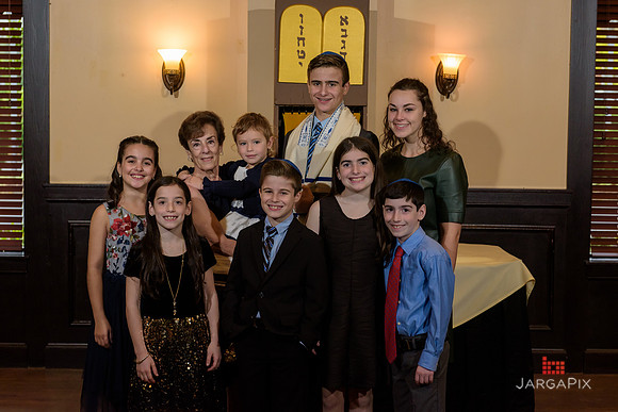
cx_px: 309
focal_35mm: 66
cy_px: 191
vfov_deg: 20.5
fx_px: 1140
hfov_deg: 30.3
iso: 1000
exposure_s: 1/125
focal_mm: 62
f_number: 5
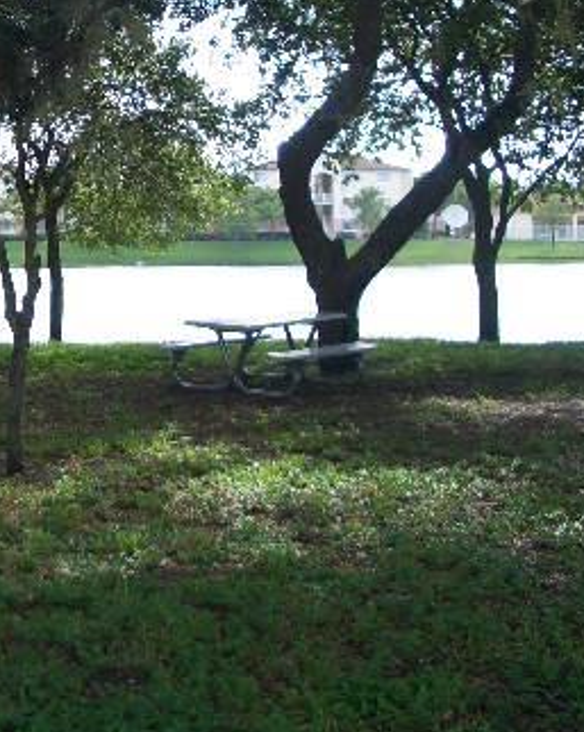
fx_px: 1471
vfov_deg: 27.6
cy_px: 205
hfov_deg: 21.5
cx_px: -23
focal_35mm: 68
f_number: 2.6
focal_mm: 5.8
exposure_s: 1/200
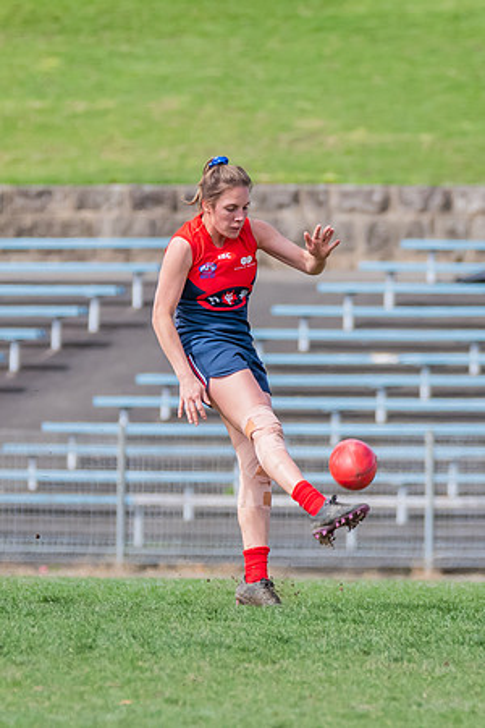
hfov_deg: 1.4
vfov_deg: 2.1
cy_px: 312
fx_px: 19911
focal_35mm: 985
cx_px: 233
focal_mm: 360
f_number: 7.1
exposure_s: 1/1600
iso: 800
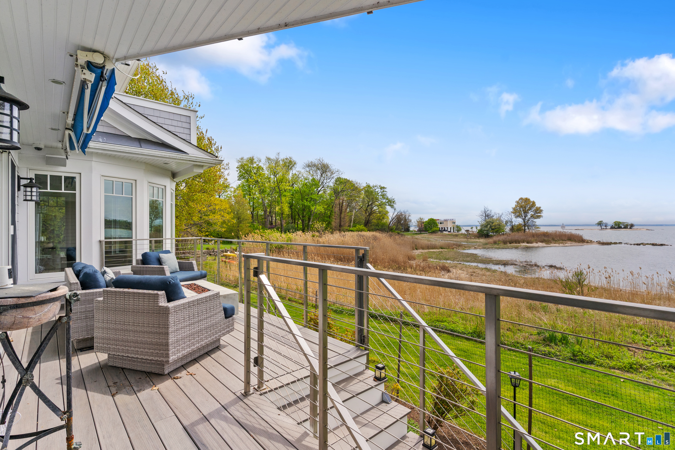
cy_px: 225
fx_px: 319
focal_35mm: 17
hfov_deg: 93.3
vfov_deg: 70.4
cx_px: 338
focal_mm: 17
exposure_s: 1/1000
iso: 320
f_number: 8
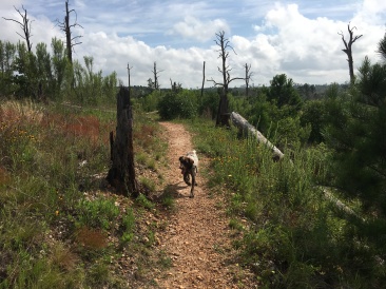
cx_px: 193
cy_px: 144
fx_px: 323
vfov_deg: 48.2
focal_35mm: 29
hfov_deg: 61.7
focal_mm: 4.15
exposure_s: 1/3077
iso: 25
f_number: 2.2
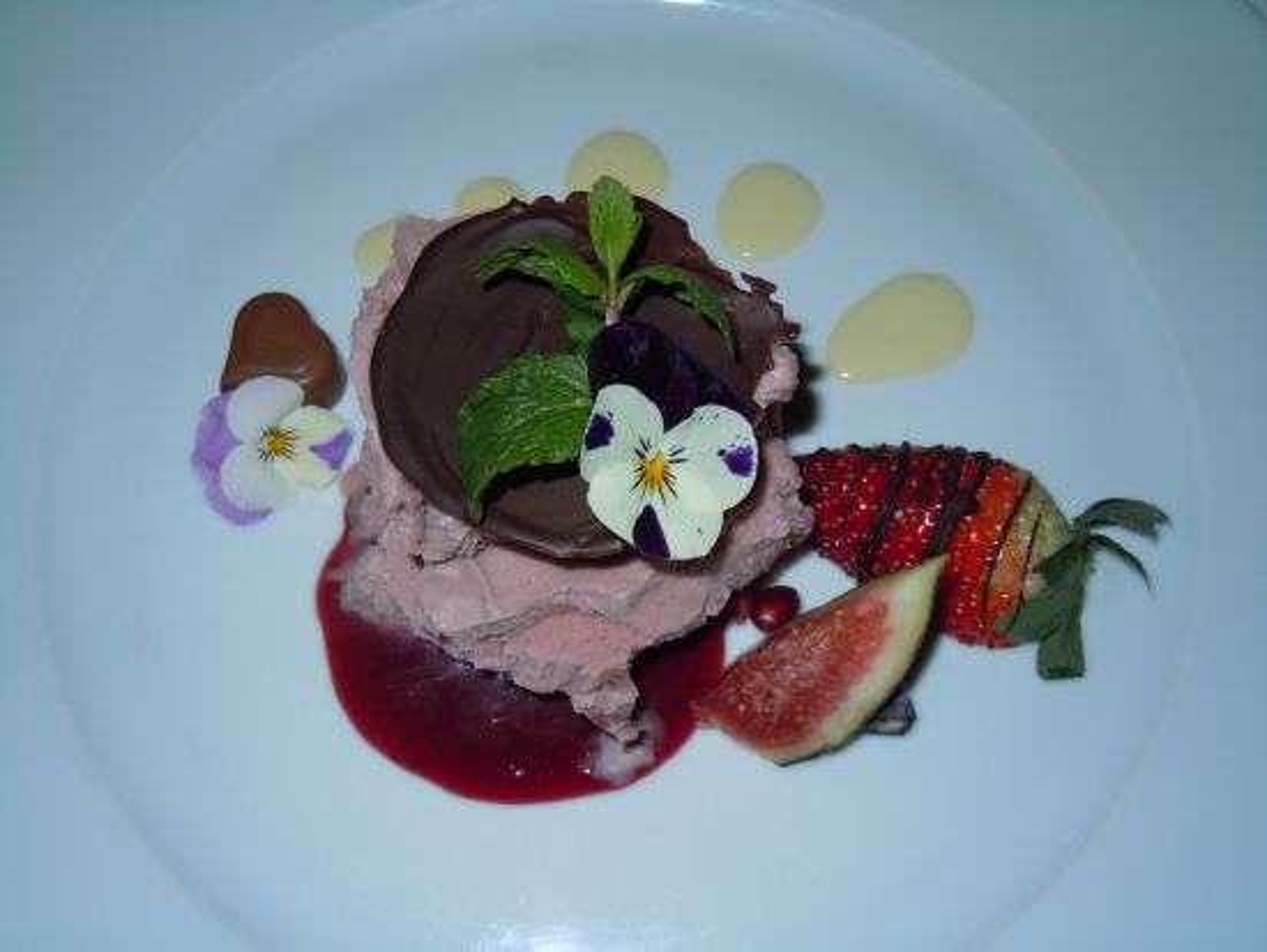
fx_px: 1648
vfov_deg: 32.2
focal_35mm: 45
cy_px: 476
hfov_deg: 42.1
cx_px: 634
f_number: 3.8
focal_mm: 8.1
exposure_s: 1/30
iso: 100
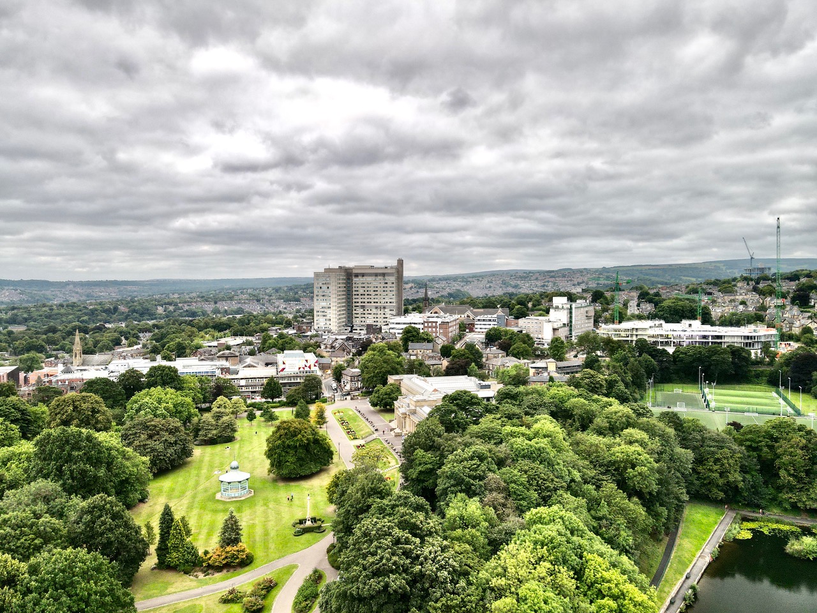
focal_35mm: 24
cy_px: 306
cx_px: 408
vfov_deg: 56.8
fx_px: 566
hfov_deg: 71.6
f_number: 2.8
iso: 100
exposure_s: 1/320
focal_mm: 4.5
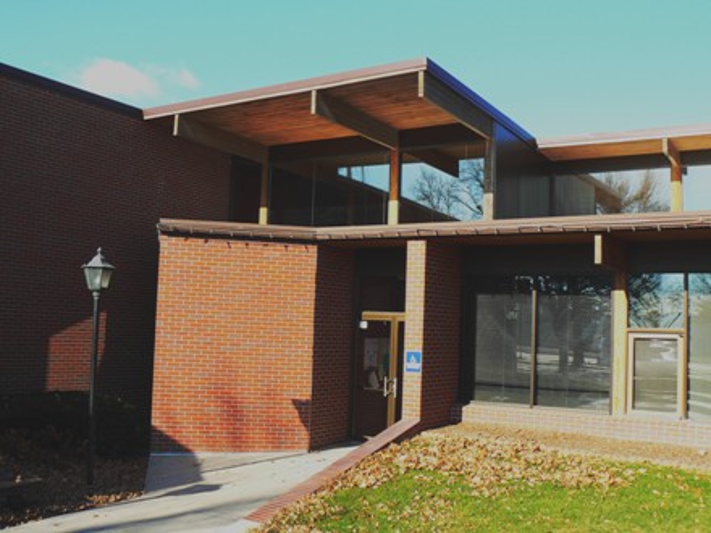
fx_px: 739
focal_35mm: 36
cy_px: 266
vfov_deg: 39.7
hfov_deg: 51.4
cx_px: 356
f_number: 5.6
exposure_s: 1/160
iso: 80
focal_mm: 6
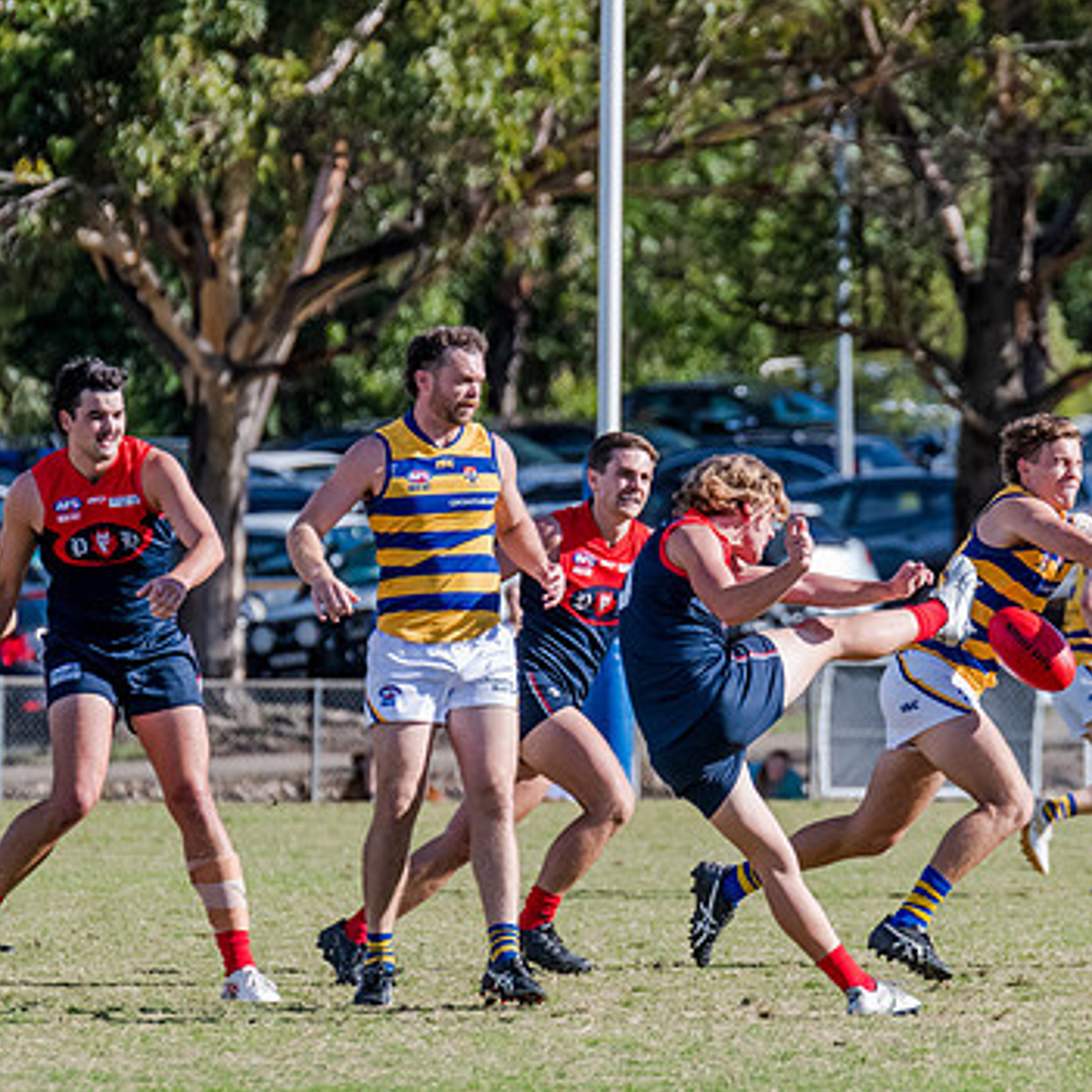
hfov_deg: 2.9
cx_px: 896
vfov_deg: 2.9
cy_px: 620
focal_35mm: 610
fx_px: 21771
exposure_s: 1/1600
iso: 800
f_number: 7.1
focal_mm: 360
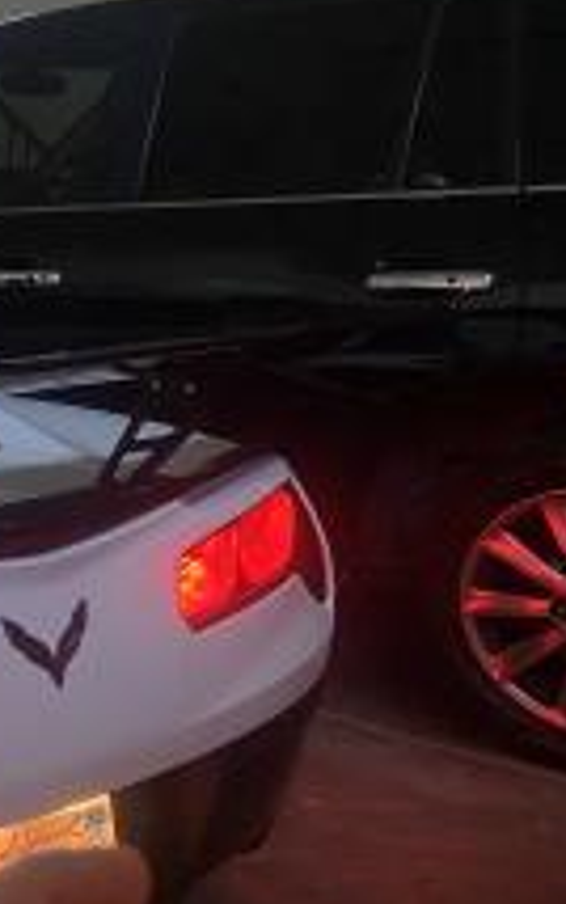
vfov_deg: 31.5
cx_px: -486
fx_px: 1602
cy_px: 397
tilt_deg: -8.0
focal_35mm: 65
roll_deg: +1.5
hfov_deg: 16.4
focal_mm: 4.25
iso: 500
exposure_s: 1/25
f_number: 1.8
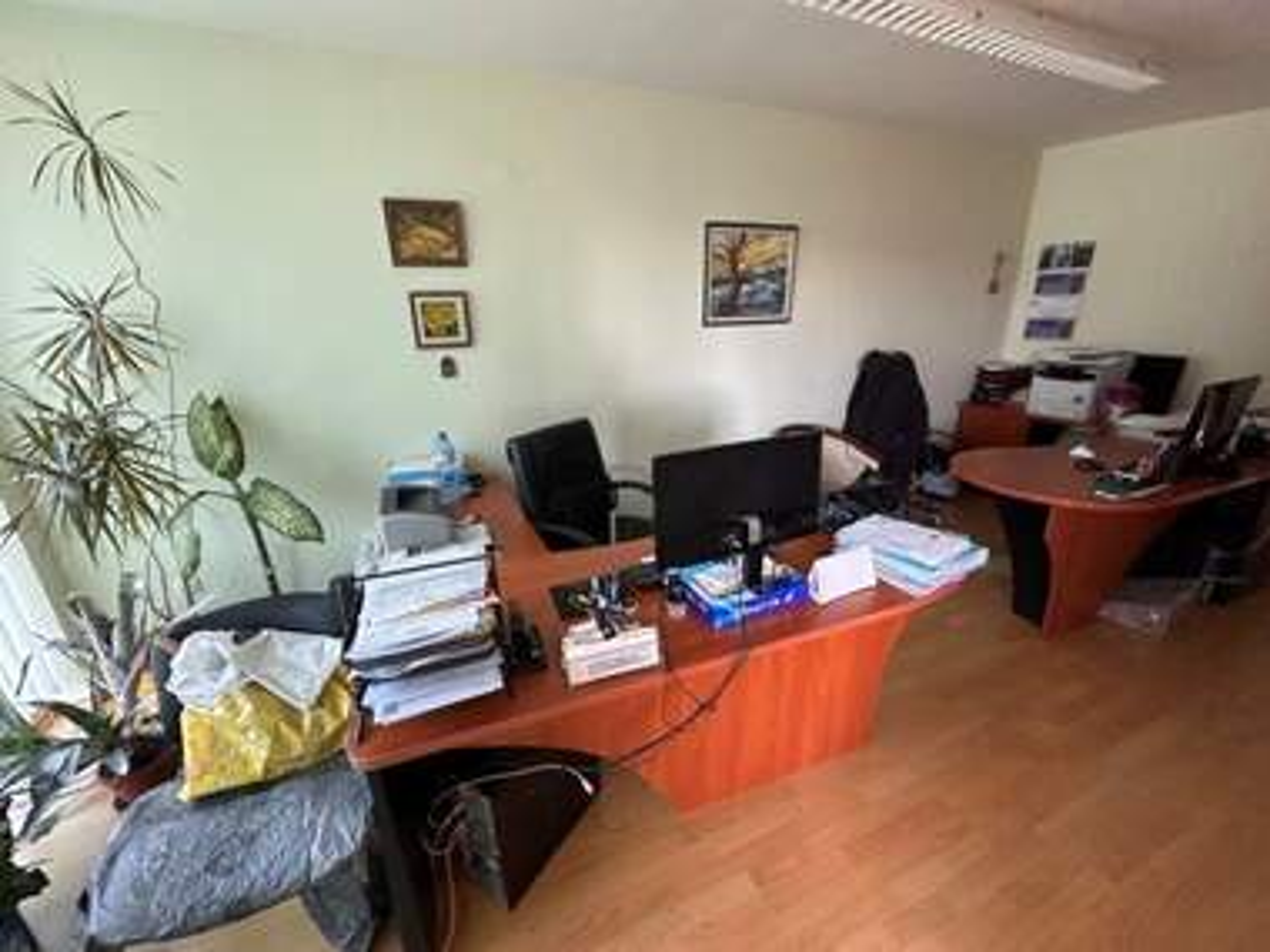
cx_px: 635
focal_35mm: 14
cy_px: 476
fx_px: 514
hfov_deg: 102.1
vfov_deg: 85.7
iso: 320
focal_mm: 2.22
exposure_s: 1/92
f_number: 2.2
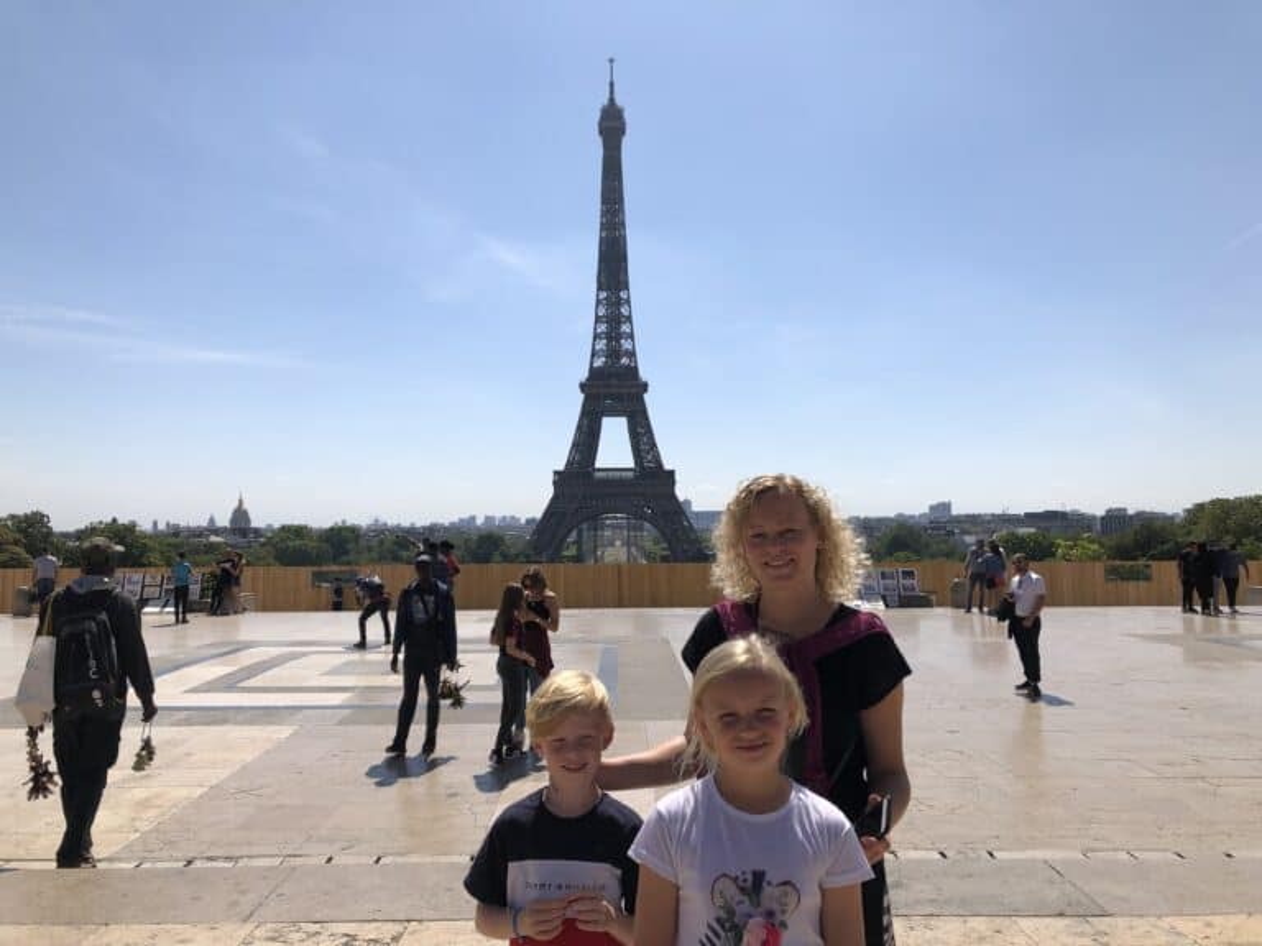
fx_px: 1021
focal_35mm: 28
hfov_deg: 63.4
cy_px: 473
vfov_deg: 49.7
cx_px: 631
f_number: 1.8
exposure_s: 1/3745
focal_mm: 3.99
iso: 20
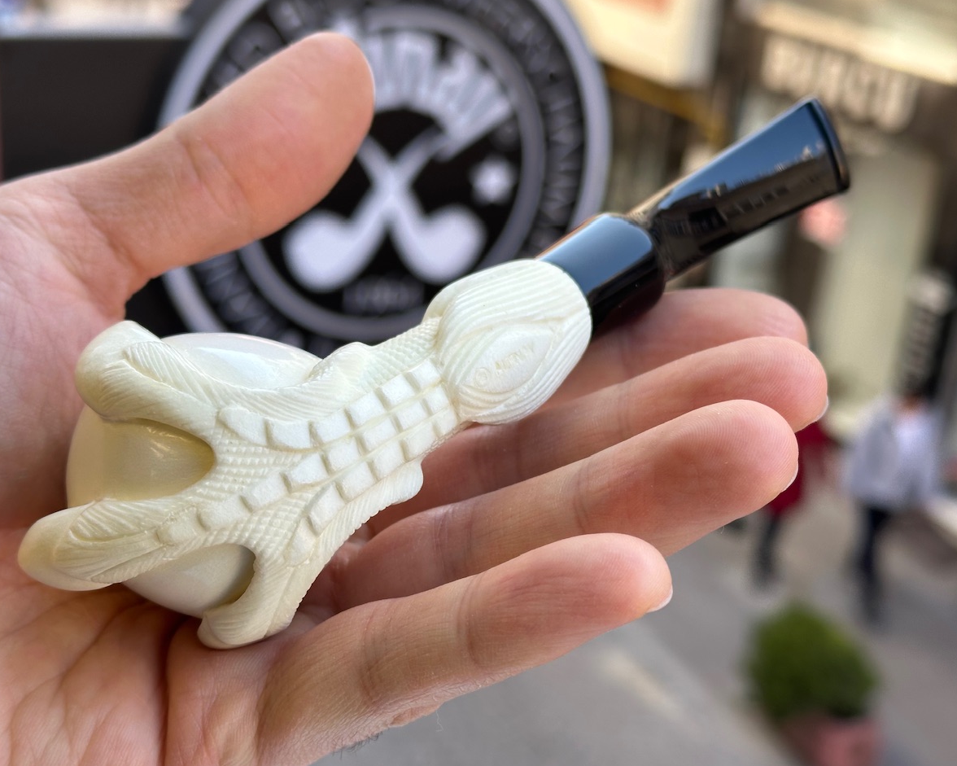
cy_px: 387
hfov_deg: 36.7
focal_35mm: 51
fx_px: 1445
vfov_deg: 29.7
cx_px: 474
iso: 64
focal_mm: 6.86
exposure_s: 1/345
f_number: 1.78
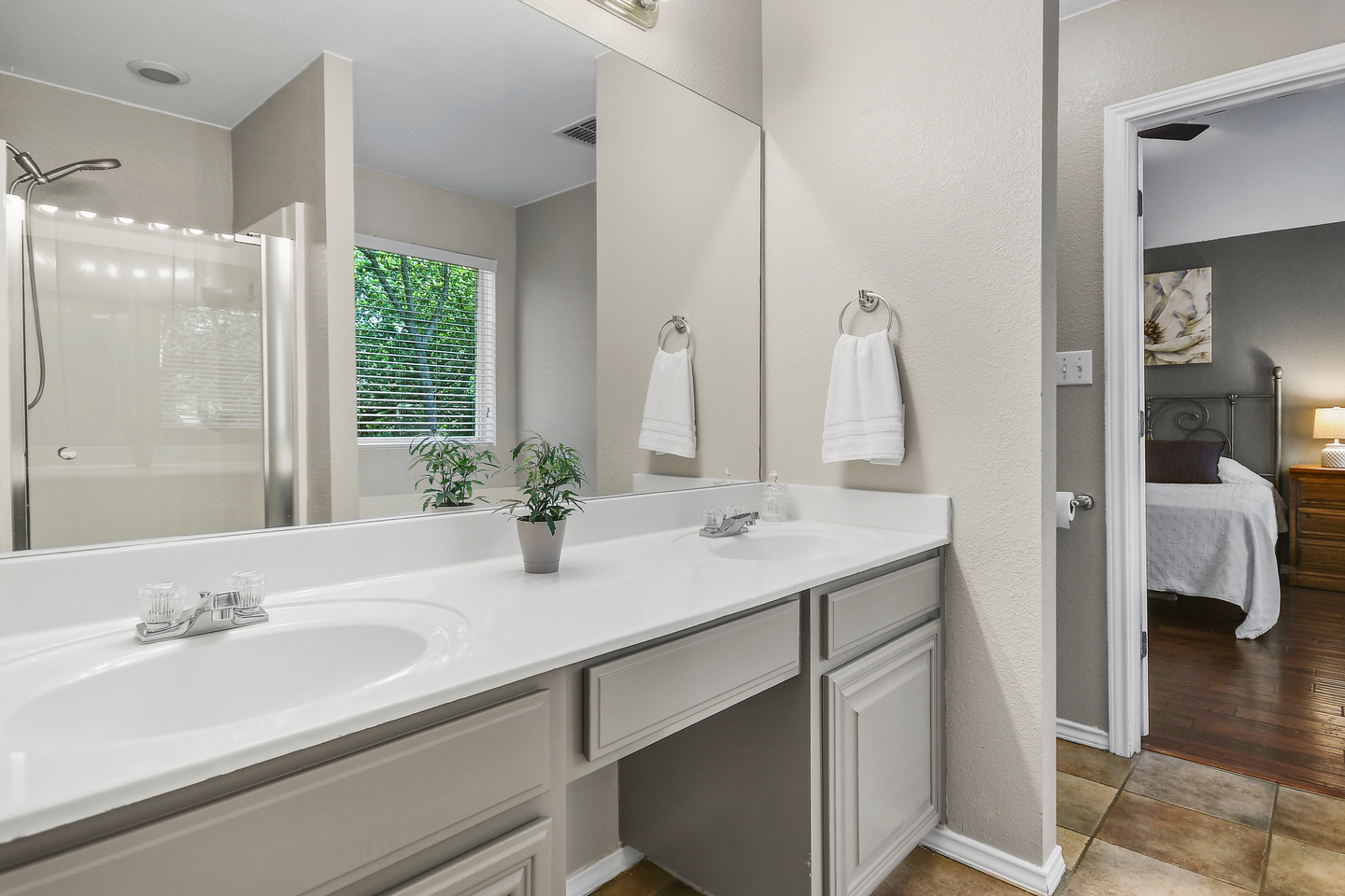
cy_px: 431
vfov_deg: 65.7
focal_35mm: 19
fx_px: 693
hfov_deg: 88.2
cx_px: 651
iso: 125
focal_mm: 11
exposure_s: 1/5
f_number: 5.6
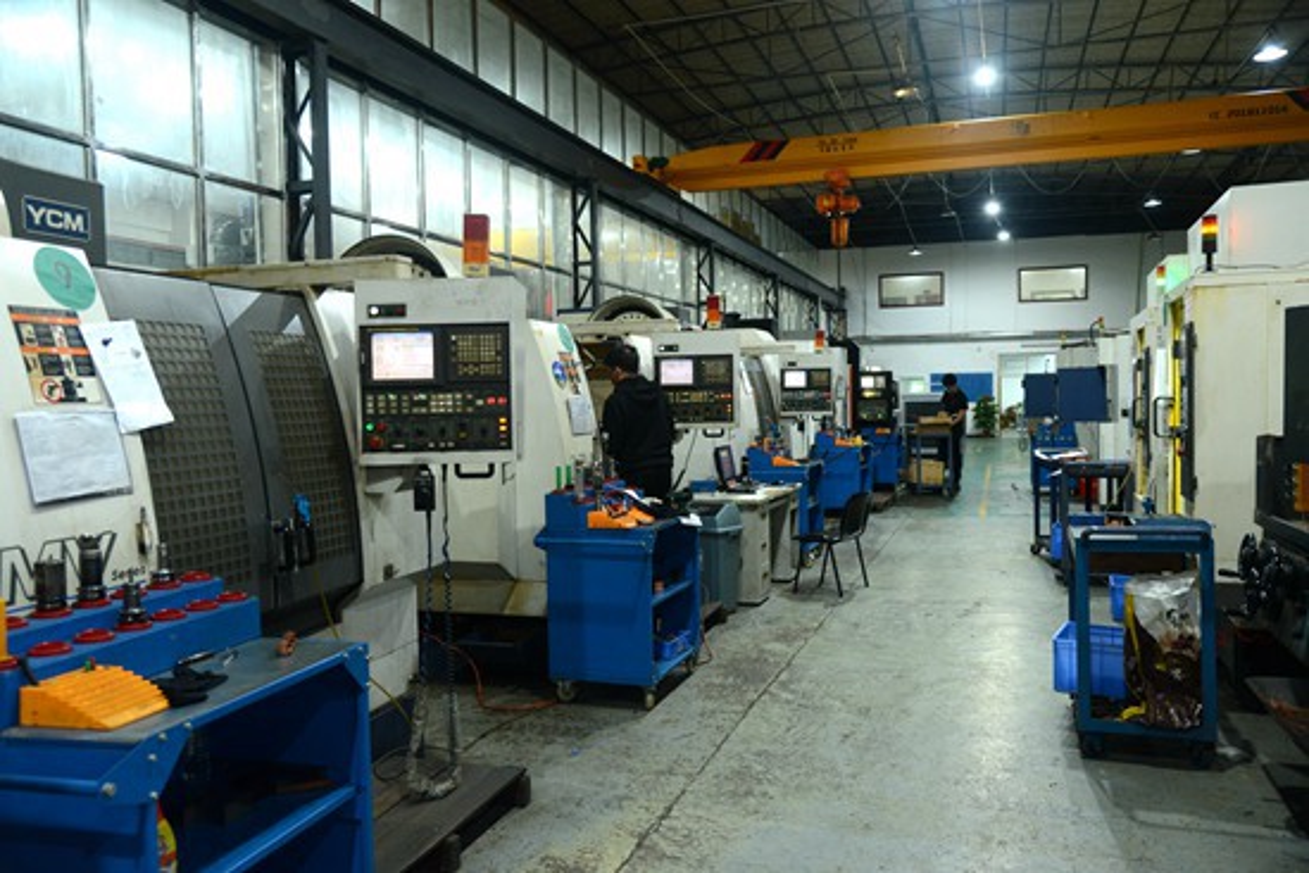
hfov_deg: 61.9
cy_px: 436
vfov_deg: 43.6
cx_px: 654
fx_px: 1091
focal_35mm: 30
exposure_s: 1/50
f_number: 4
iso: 1600
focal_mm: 30
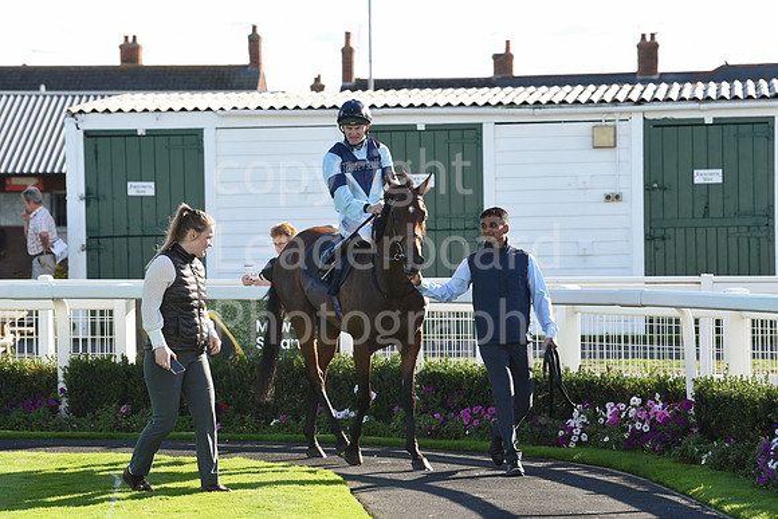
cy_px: 260
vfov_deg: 8.3
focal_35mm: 165
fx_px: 3567
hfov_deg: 12.4
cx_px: 389
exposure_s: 1/500
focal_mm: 165
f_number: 6.3
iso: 400
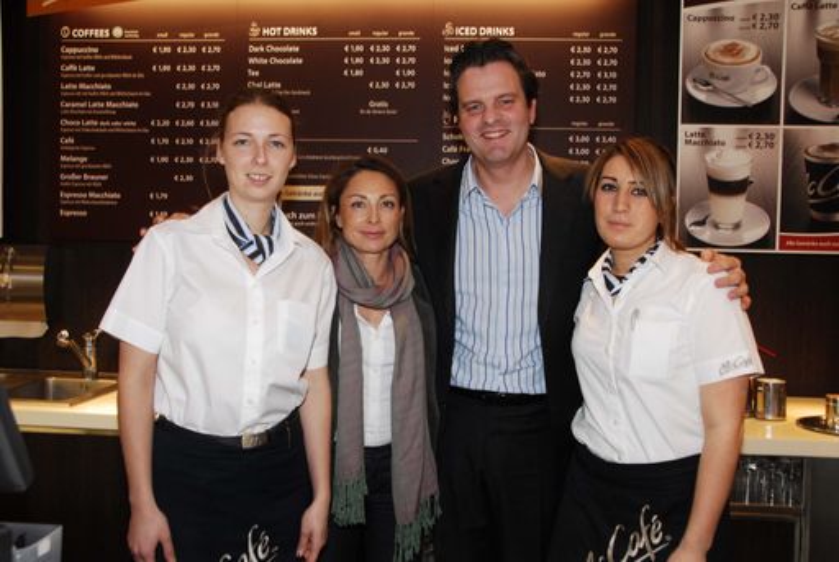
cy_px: 281
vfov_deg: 40.1
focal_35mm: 33
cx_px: 420
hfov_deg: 57.2
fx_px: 770
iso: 640
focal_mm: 22
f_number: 5.6
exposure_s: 1/30
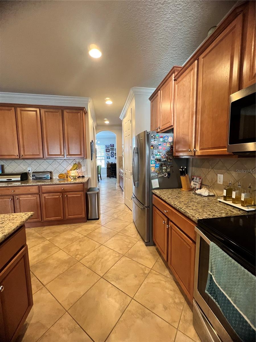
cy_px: 171
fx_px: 128
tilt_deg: -3.5
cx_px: 128
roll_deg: +1.5
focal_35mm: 13
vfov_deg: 106.2
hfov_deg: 89.9
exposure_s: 1/60
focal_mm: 1.57
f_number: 1.8
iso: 250
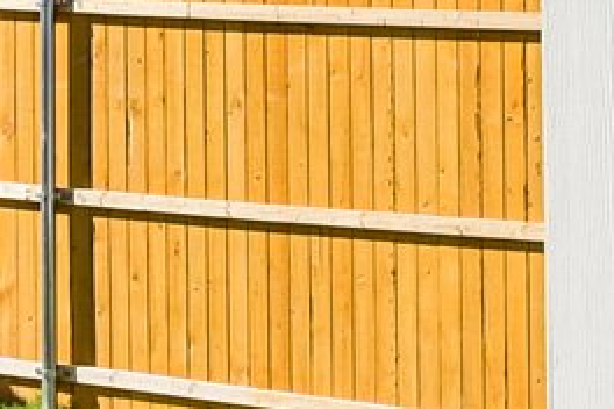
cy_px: 20
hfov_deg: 15.5
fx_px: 2251
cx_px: 370
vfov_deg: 10.3
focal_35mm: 132
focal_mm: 17
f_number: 8
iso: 400
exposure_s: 1/1250
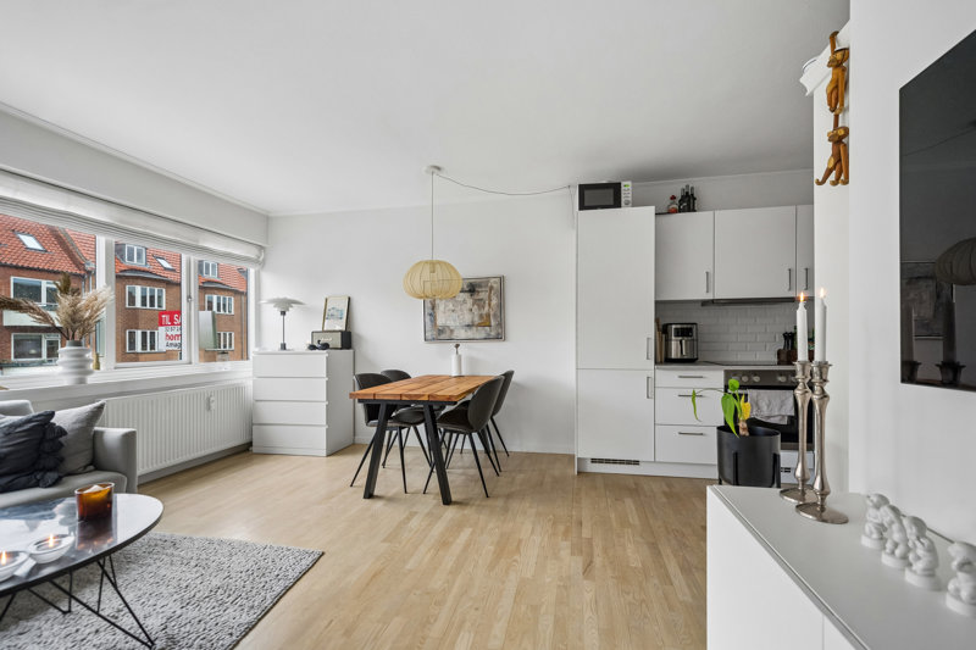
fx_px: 379
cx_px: 488
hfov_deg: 104.3
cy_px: 325
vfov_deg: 81.2
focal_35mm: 14
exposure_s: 1/40
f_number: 5
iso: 400
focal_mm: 14
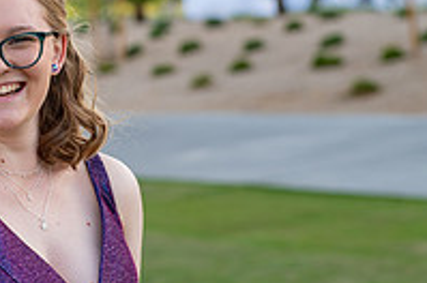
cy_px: 146
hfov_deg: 13.9
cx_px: 32
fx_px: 1729
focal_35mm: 146
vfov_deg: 9.4
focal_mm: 50
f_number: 2.8
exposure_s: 1/250
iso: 100
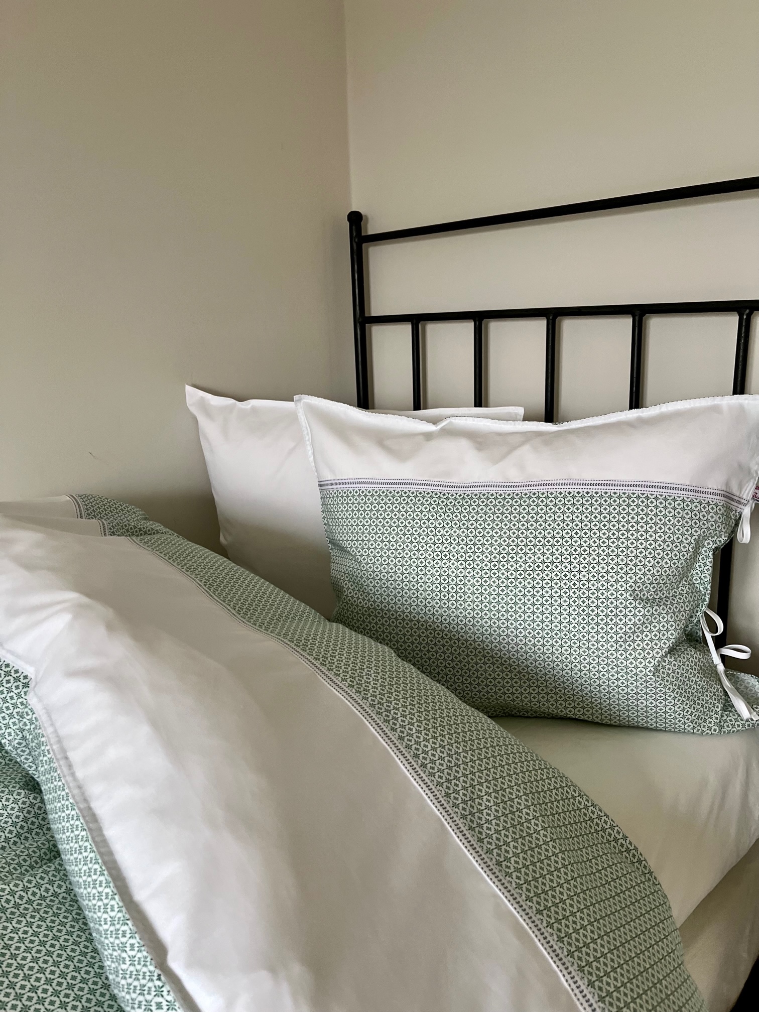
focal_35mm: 26
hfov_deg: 53.1
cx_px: 380
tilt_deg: -14.0
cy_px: 506
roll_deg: +0.7
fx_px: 760
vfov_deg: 67.3
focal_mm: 5.1
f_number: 1.6
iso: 250
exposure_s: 1/60
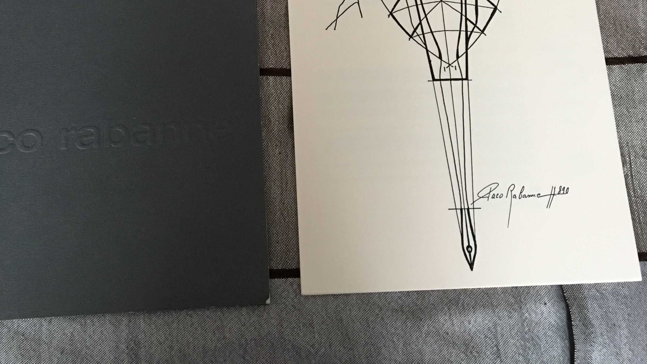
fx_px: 875
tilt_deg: -67.9
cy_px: -104
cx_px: 271
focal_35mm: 51
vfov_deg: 21.4
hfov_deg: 40.5
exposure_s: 1/33
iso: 160
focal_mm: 4.15
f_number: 2.2
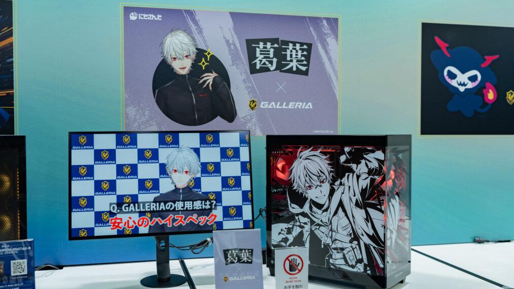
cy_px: 151
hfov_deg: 54.0
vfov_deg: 32.0
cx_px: 256
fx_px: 504
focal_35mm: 37
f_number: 4
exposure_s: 1/100
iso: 400
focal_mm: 35
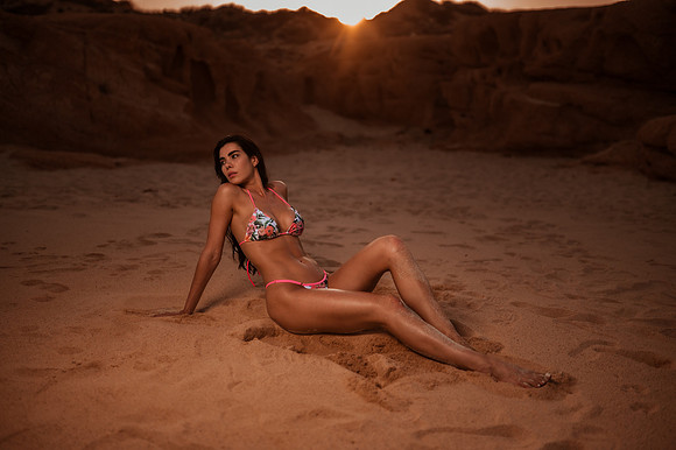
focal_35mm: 35
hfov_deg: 54.5
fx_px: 657
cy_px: 225
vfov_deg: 37.8
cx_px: 338
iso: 50
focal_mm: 35
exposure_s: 1/3200
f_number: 1.4
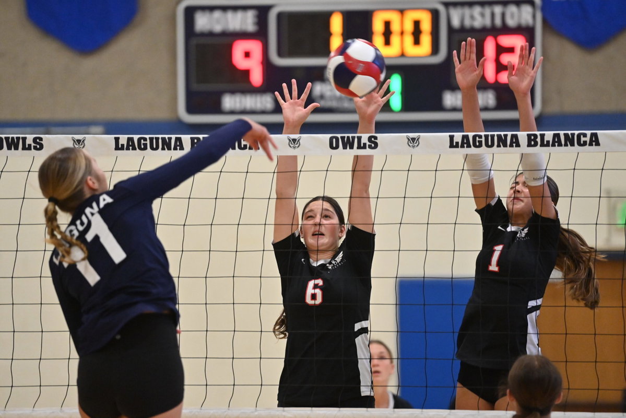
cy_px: 209
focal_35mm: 200
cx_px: 313
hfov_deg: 10.3
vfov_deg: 6.9
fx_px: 3478
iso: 6400
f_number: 2.8
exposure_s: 1/800
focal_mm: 200
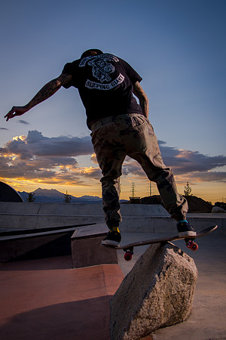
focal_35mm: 37
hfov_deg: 35.7
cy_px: 170
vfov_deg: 51.6
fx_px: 350
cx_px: 97
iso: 250
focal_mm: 24
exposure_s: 1/800
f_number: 4
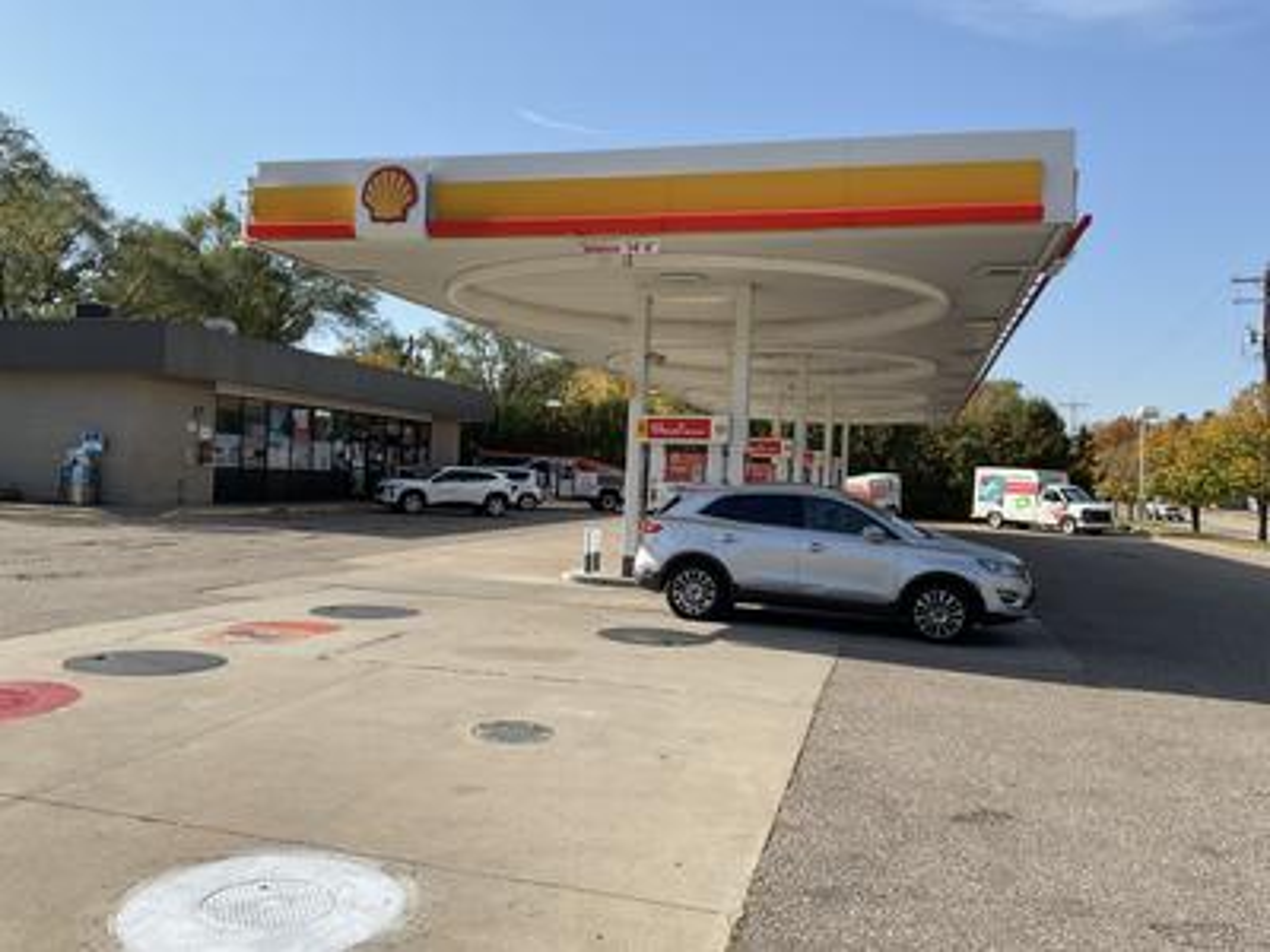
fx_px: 1064
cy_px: 476
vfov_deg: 48.2
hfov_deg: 61.7
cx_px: 635
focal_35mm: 29
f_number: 1.8
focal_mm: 3
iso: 16
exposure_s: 1/1730
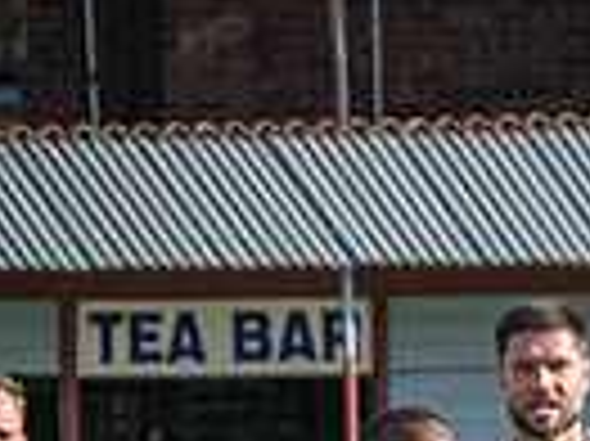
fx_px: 17625
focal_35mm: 1035
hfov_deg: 1.9
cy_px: 886
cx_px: 1245
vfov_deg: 1.4
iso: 200
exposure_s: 1/2000
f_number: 4
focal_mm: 98
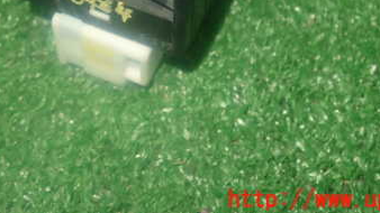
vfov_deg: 19.6
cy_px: -38
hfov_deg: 35.8
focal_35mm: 58
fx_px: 584
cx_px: 145
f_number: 2.3
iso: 800
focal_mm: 5.5
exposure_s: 1/60
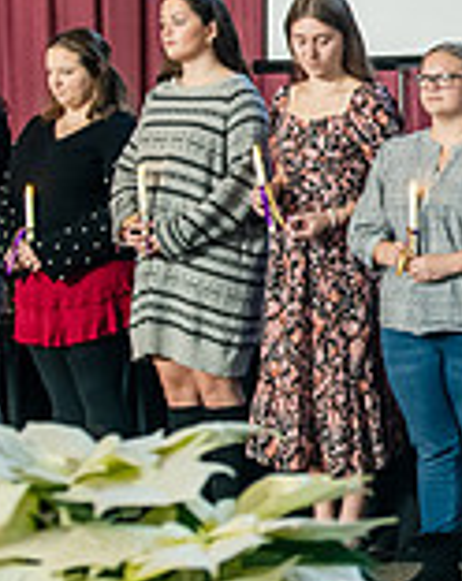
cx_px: 779
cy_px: 162
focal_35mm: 119
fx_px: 2042
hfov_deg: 12.1
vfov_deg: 16.1
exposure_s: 1/200
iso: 2000
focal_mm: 34
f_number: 4
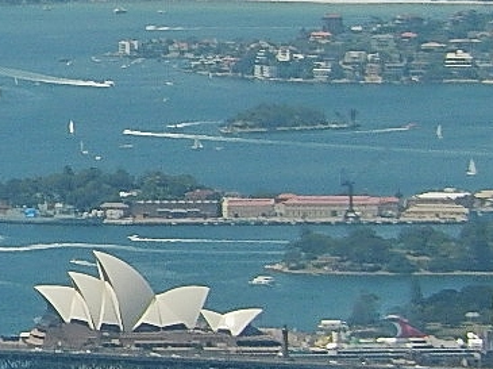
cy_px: 130
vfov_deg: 2.3
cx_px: -389
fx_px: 9177
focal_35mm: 645
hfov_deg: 3.1
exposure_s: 1/400
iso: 125
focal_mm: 26.4
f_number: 5.6
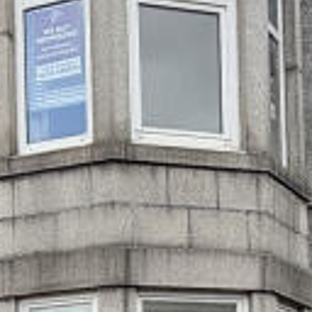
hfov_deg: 17.5
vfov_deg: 16.1
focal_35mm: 99
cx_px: 80
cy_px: 463
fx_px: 1010
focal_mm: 2.22
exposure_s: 1/381
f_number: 2.2
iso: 50
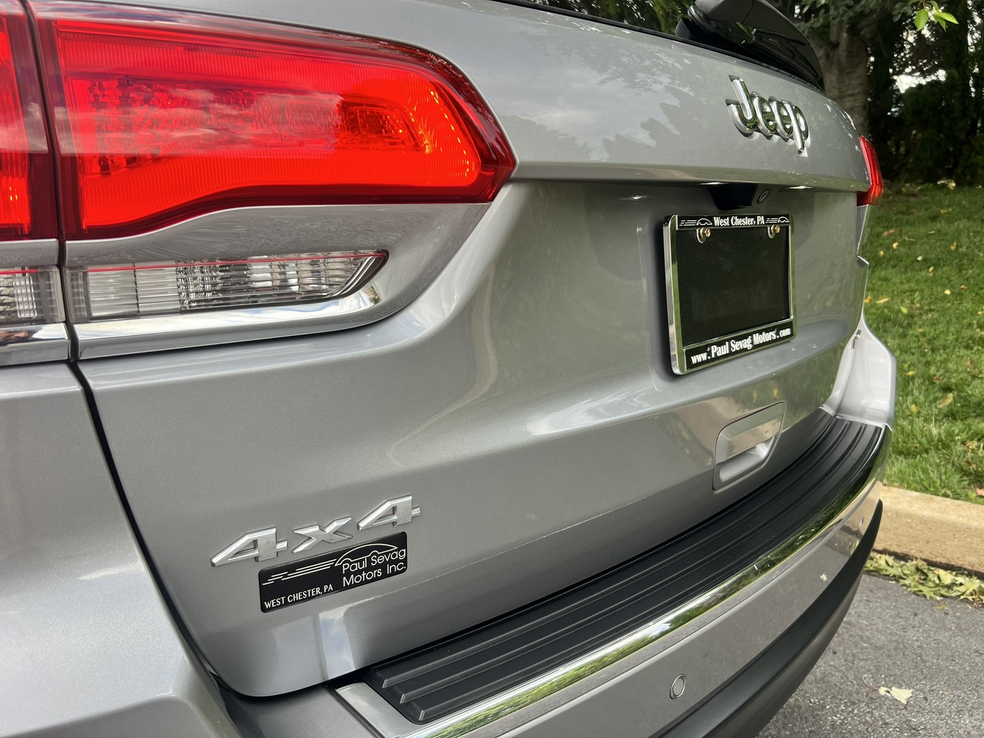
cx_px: 492
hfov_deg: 67.3
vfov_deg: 53.1
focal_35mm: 26
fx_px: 739
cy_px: 369
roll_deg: +0.8
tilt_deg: -10.8
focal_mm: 5.7
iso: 50
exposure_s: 1/349
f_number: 1.5
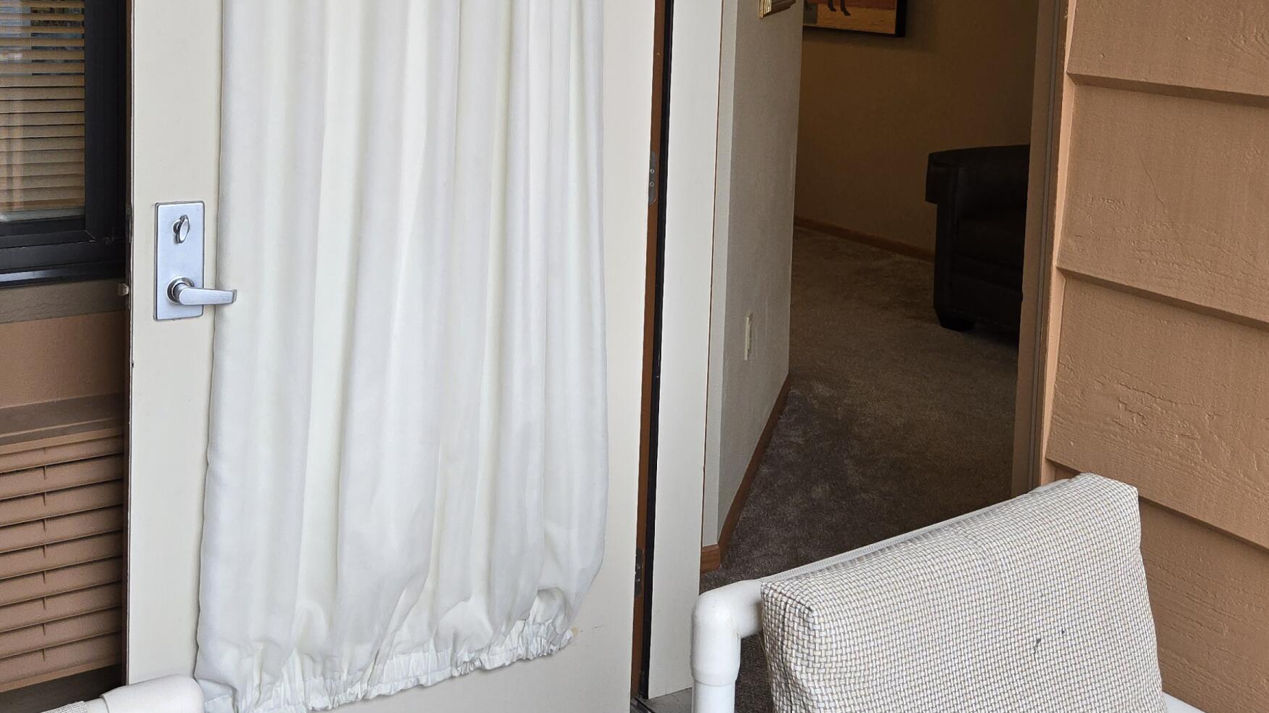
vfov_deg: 26.8
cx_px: 600
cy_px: 85
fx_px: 1447
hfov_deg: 47.3
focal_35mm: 43
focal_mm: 5.4
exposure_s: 1/60
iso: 100
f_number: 1.8
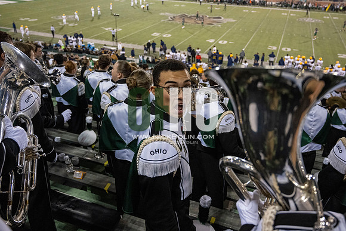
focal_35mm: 32
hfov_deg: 59.5
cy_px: 116
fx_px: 303
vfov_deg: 41.7
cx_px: 173
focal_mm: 31.5
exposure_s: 1/500
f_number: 4
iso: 3200
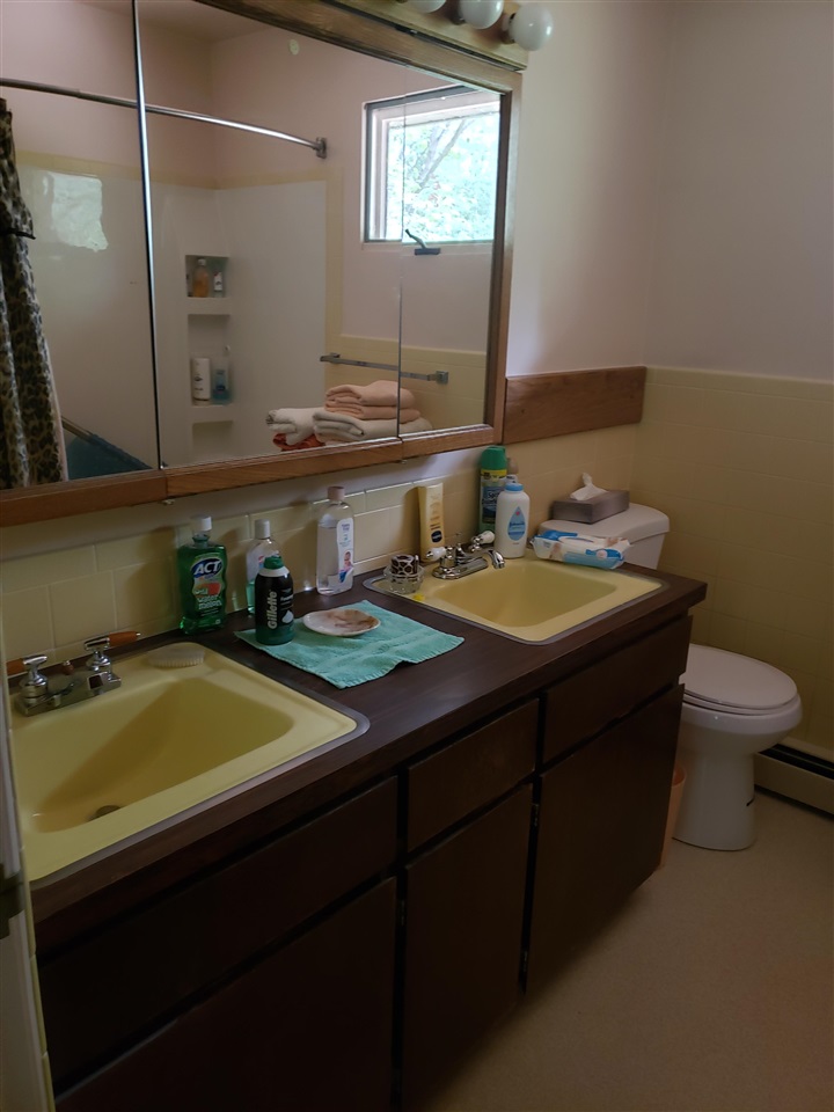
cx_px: 417
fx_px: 835
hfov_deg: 53.1
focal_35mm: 26
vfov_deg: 67.3
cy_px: 556
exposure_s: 1/12
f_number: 1.5
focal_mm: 4.3
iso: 250
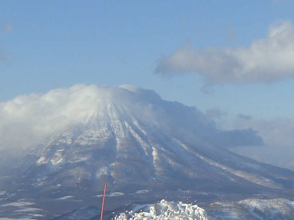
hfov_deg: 15.9
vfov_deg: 12.3
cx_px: 327
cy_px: 156
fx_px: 1019
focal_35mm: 120
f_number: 4.3
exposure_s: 1/800
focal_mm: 6.2
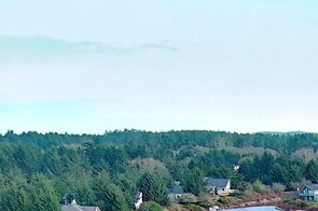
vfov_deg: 7.4
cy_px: 583
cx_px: 569
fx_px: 1474
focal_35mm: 167
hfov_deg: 11.4
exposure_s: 1/357
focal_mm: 10.57
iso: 100
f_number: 2.8
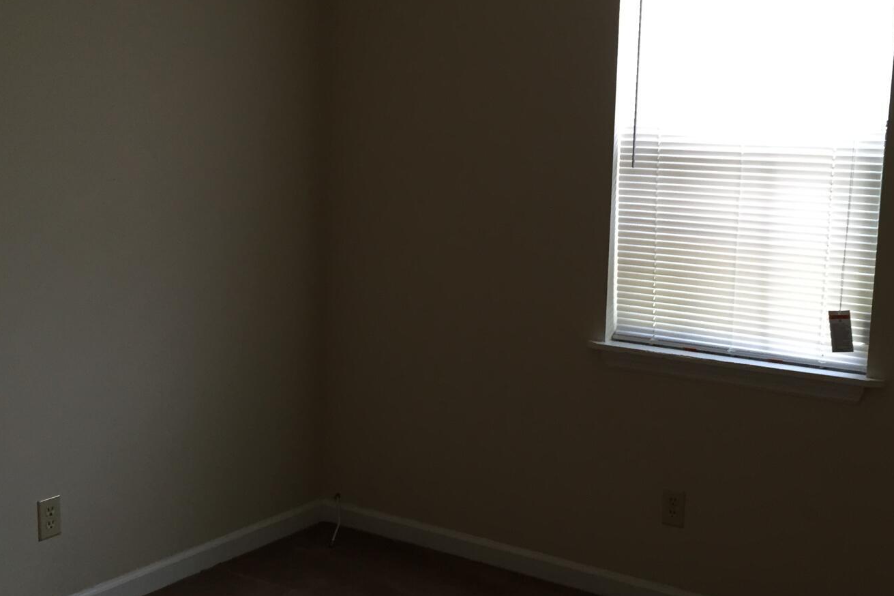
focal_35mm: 46
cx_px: 498
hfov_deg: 42.7
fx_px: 1142
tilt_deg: -7.4
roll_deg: -1.0
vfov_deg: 29.2
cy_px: 293
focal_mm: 4.15
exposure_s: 1/30
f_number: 2.2
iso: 100
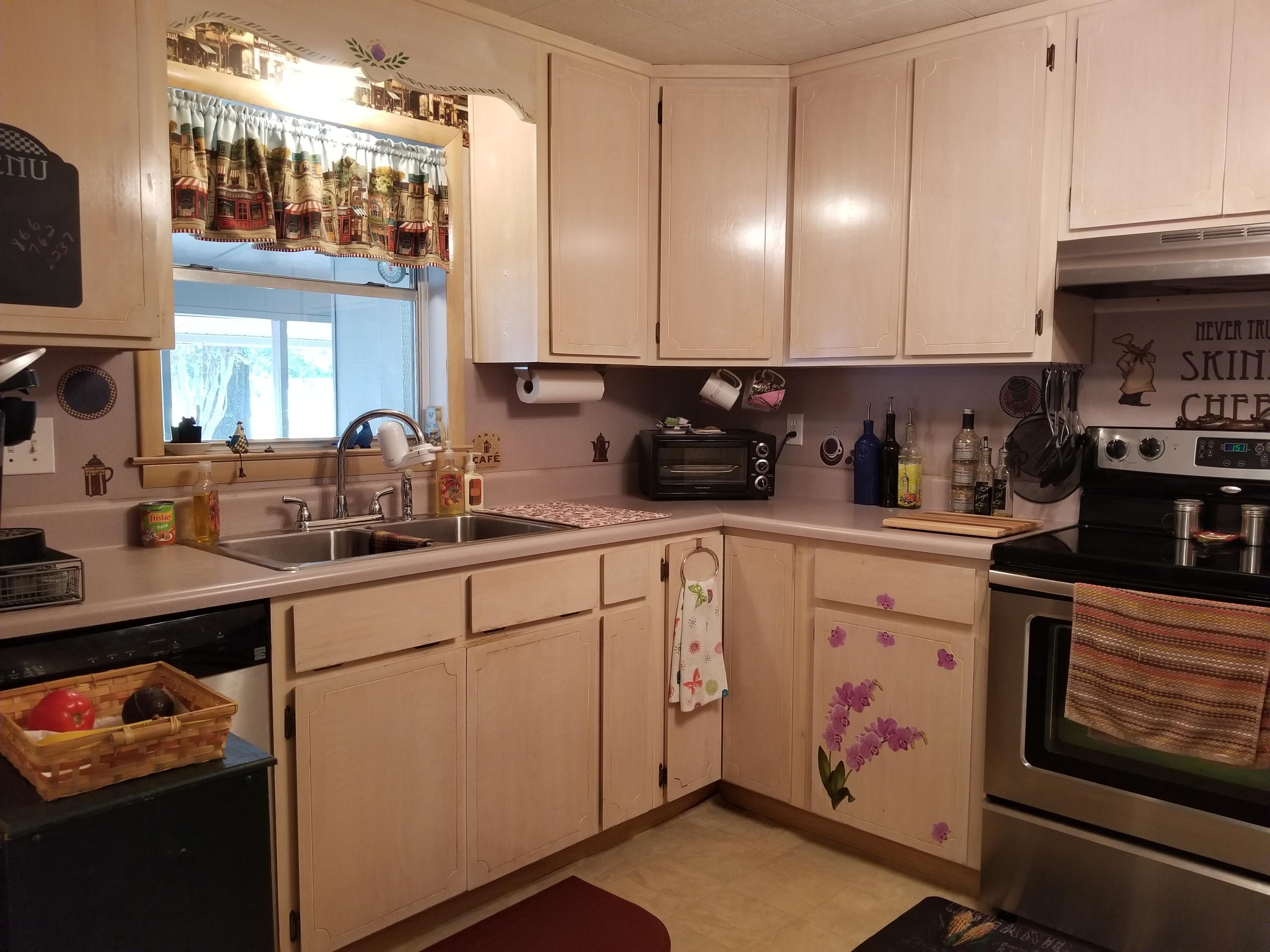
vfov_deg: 53.1
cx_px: 635
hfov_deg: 67.3
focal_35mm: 26
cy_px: 476
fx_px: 954
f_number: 1.7
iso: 200
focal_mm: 4.3
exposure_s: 1/30
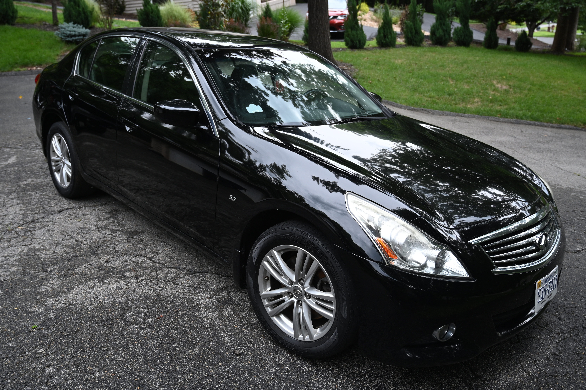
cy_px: 195
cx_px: 293
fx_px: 488
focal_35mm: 30
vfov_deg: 43.6
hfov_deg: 62.0
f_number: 4
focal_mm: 30
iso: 400
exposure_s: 1/250
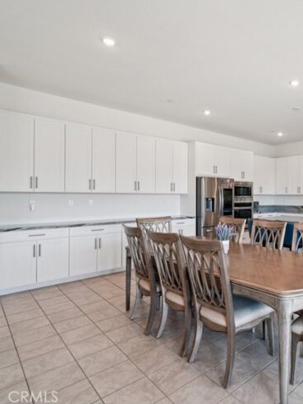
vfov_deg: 79.0
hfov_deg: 56.2
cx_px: 264
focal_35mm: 21
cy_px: 195
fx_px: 245
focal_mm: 14
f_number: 8
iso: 400
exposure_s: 1/25
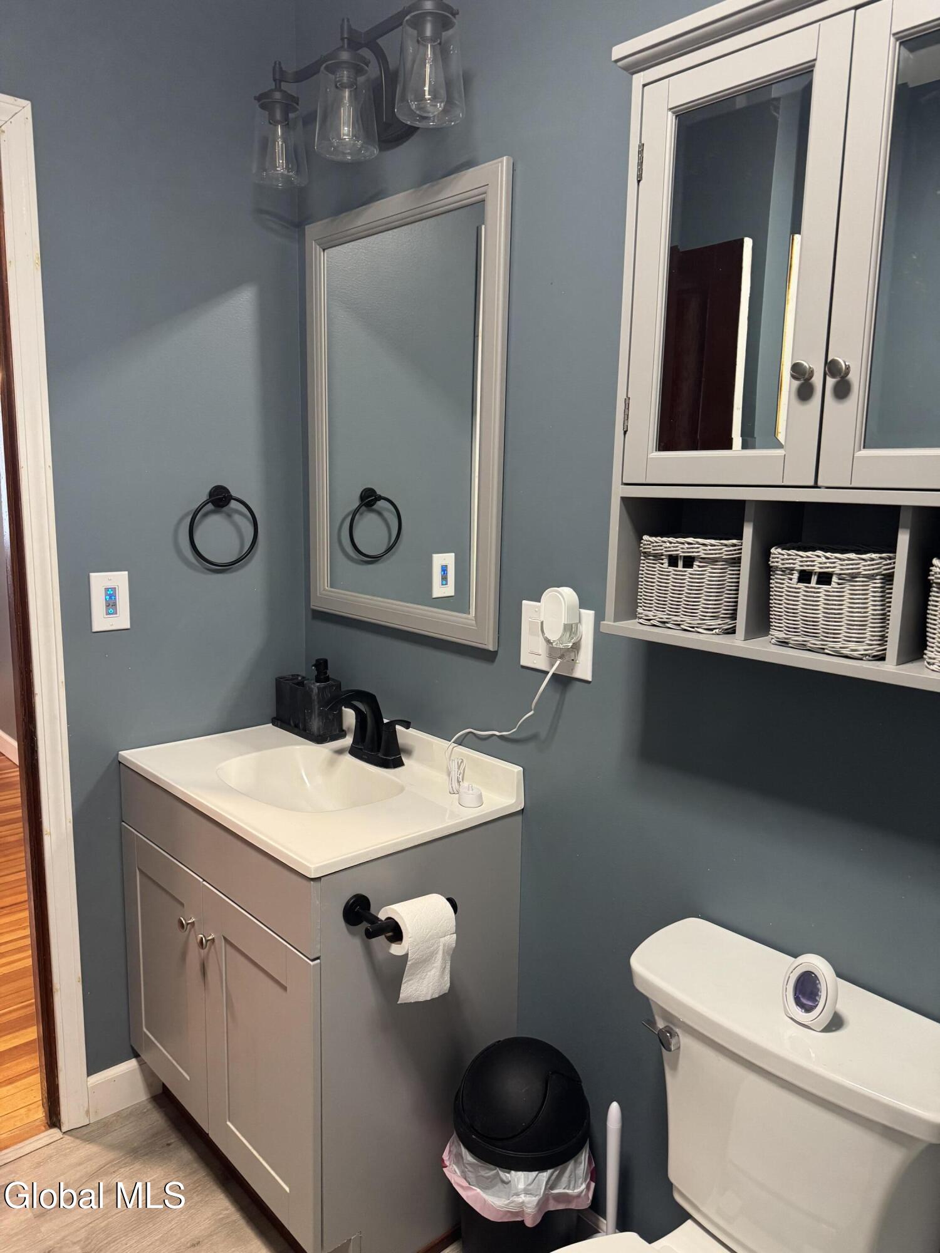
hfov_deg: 56.8
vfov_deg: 71.6
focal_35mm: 24
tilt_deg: -9.8
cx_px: 470
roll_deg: -1.5
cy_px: 626
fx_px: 869
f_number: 1.78
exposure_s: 1/60
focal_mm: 6.76
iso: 320
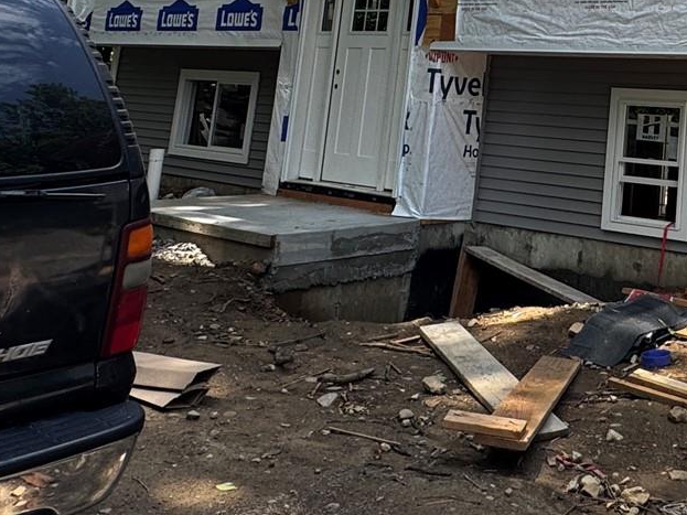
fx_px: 913
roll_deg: -4.2
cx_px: 764
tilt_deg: +9.5
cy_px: -23
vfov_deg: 29.1
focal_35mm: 46
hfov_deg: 35.1
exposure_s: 1/299
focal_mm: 2.22
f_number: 2.2
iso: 40
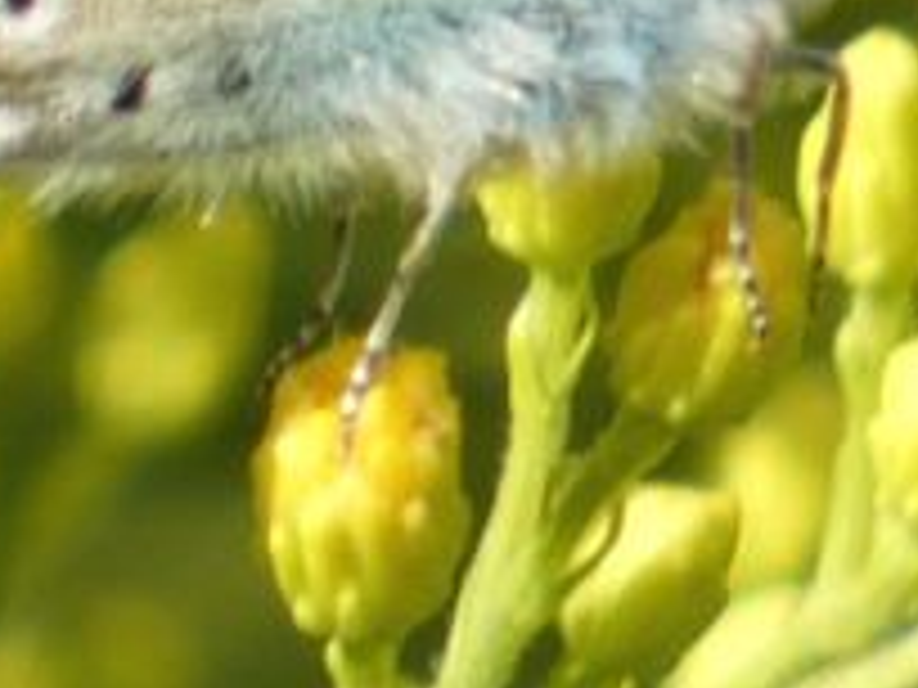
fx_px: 132863
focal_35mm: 5010
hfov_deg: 0.4
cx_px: 560
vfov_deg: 0.3
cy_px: -382
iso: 80
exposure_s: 1/125
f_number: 5.9
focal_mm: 215
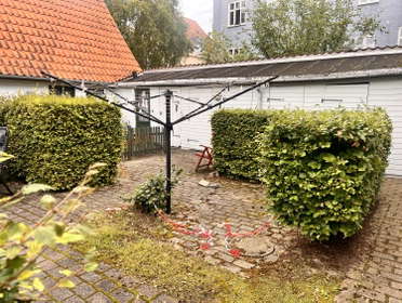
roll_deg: -1.2
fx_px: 302
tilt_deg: -7.5
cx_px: 201
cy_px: 152
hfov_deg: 67.2
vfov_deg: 53.2
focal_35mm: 26
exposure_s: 1/597
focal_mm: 5.7
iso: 50
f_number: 1.5
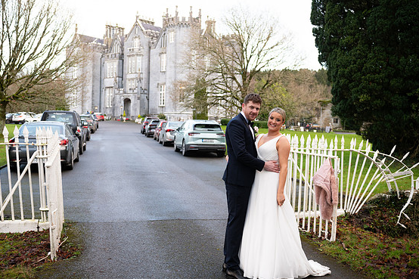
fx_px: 512
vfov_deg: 30.5
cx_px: 203
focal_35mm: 44
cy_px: 145
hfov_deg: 44.5
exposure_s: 1/160
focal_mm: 42
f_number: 3.5
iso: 320
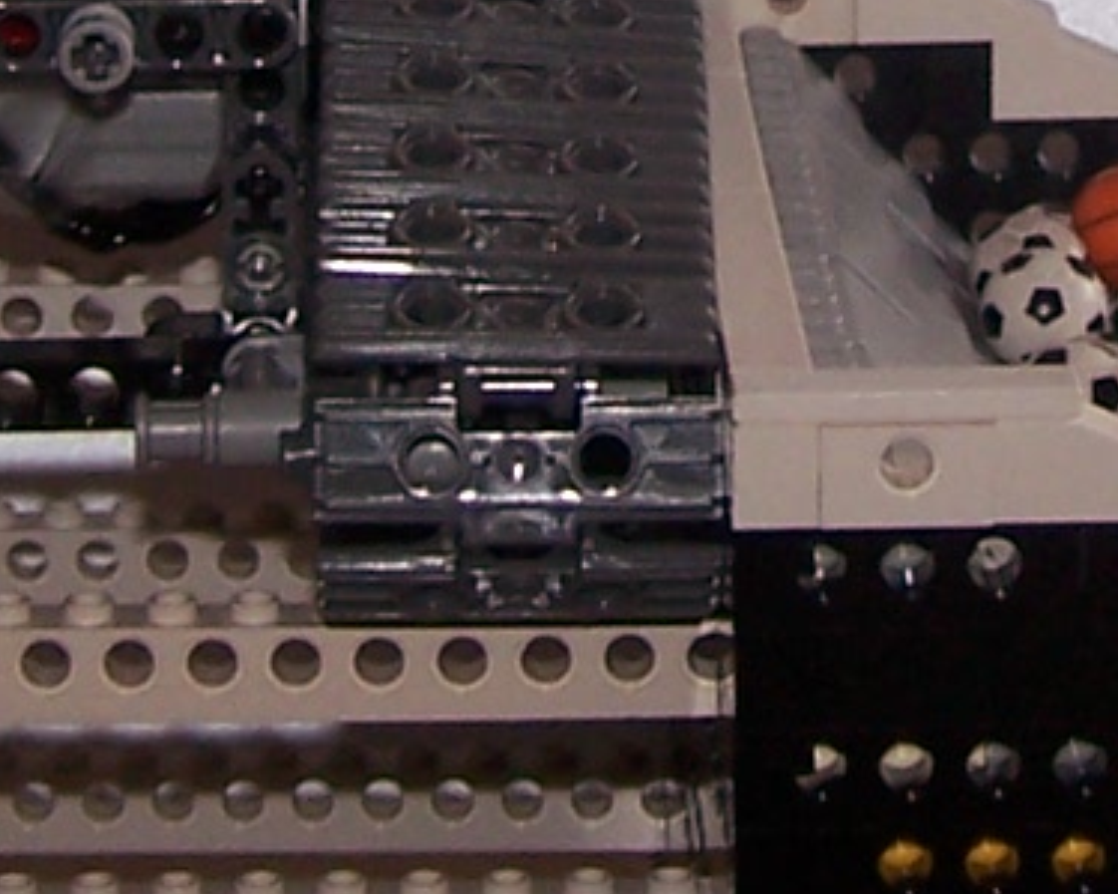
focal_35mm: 203
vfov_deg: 7.5
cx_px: 978
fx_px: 6715
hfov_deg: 9.5
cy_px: -535
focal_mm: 6.3
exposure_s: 1/60
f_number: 2.8
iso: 80
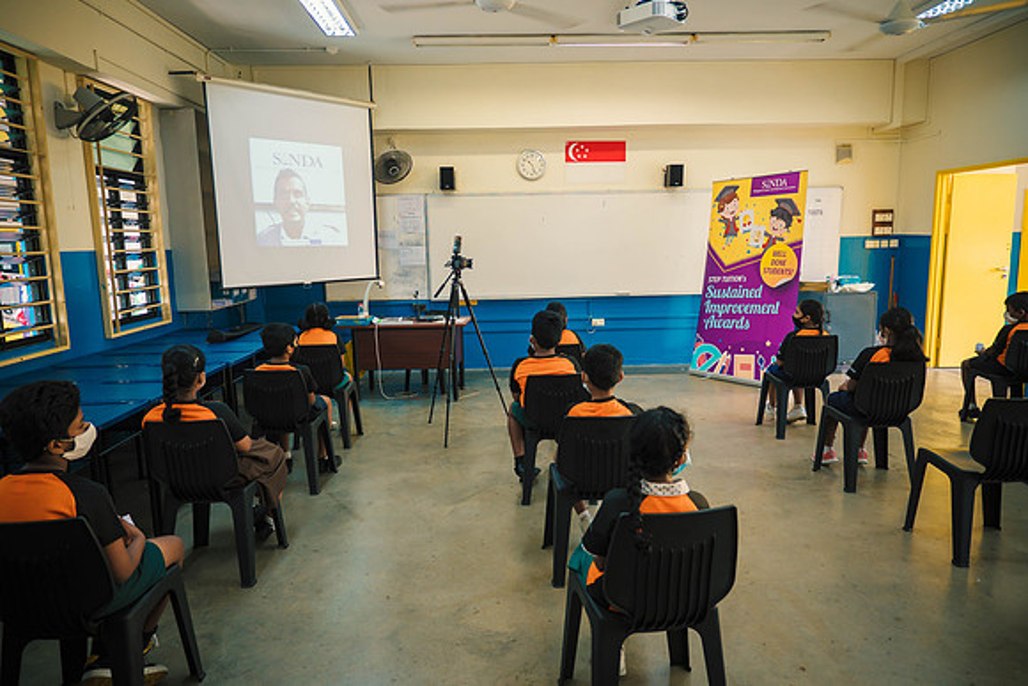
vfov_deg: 55.4
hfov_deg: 76.4
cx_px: 514
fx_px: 654
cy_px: 343
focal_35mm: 23
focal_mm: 11
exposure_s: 1/125
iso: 200
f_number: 2
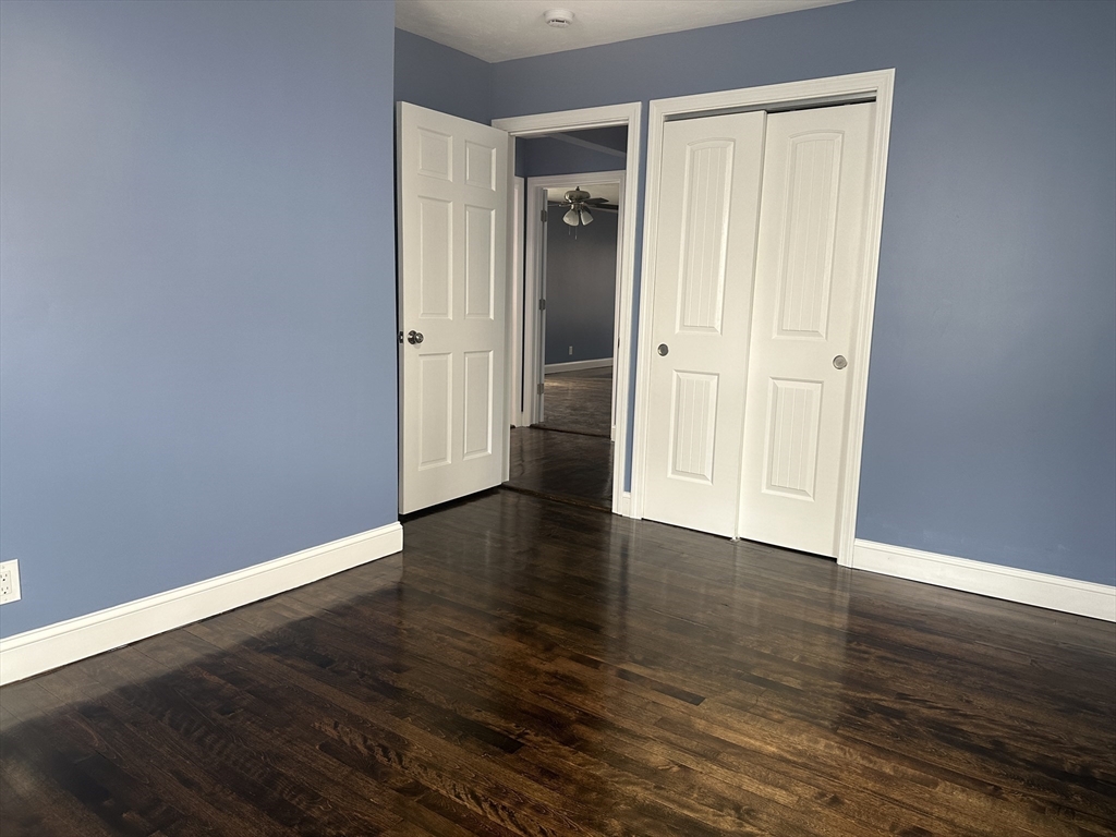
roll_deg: -1.6
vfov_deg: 56.8
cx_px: 558
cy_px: 418
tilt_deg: -8.5
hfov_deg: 71.6
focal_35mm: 24
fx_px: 774
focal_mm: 6.86
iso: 125
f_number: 1.78
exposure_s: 1/60
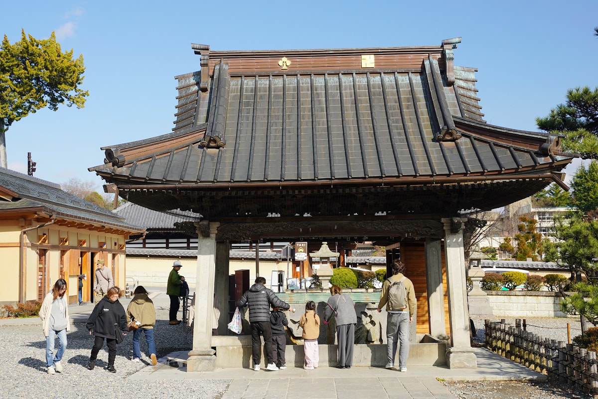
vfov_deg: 26.5
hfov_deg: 38.9
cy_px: 200
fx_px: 847
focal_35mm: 51
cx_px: 299
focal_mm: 51
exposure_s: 1/100
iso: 100
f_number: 7.1
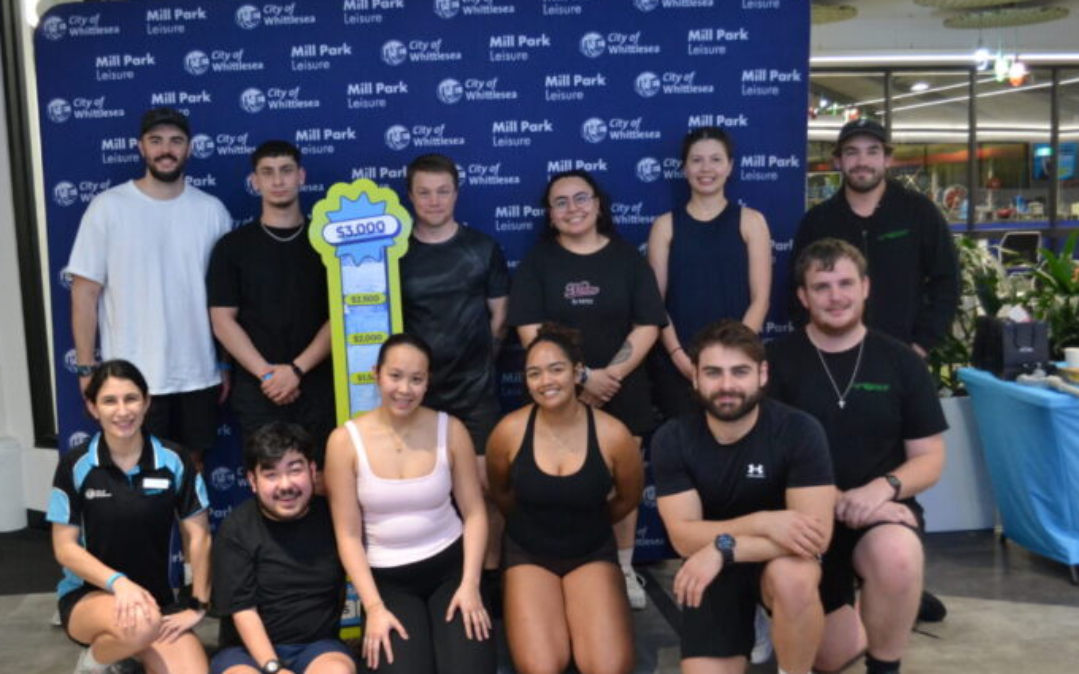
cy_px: 360
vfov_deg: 33.6
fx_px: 1117
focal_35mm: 38
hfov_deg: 51.5
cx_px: 484
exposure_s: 1/60
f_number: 4
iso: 1600
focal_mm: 22
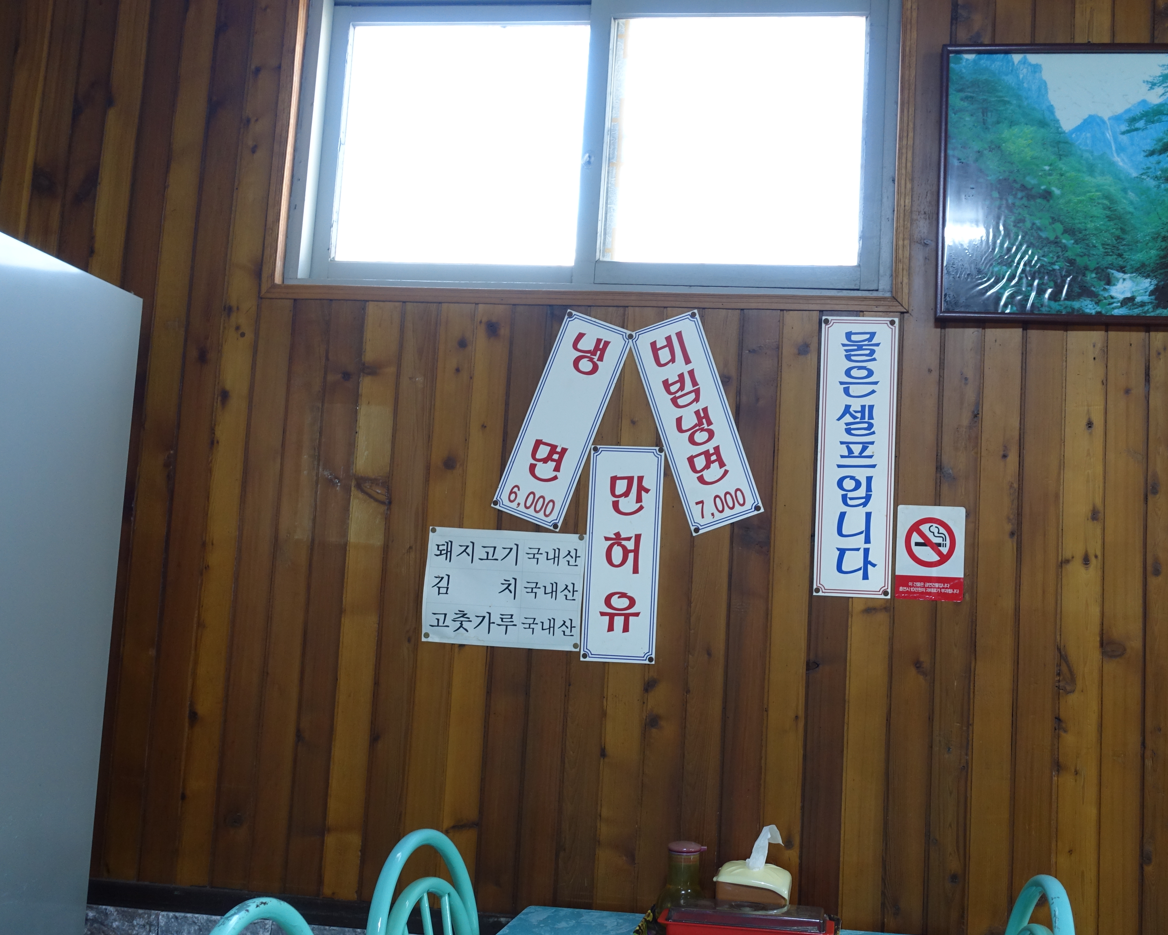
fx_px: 1279
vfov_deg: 40.1
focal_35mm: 37
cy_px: 478
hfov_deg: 48.7
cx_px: 716
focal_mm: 11.56
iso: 400
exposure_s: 1/40
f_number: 2.5
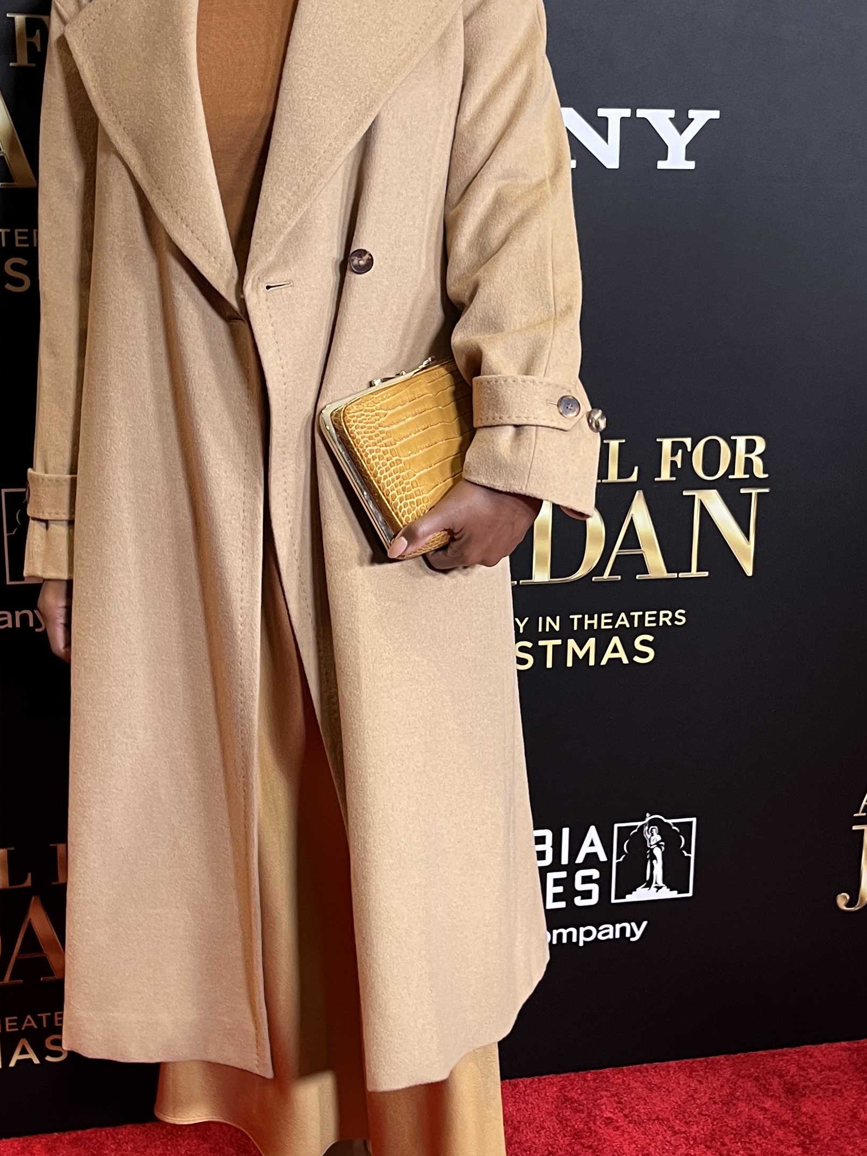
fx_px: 1603
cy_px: 564
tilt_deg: -10.6
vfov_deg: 39.7
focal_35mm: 48
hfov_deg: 30.3
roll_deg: -0.8
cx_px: 446
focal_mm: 5.1
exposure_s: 1/60
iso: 160
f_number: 1.6
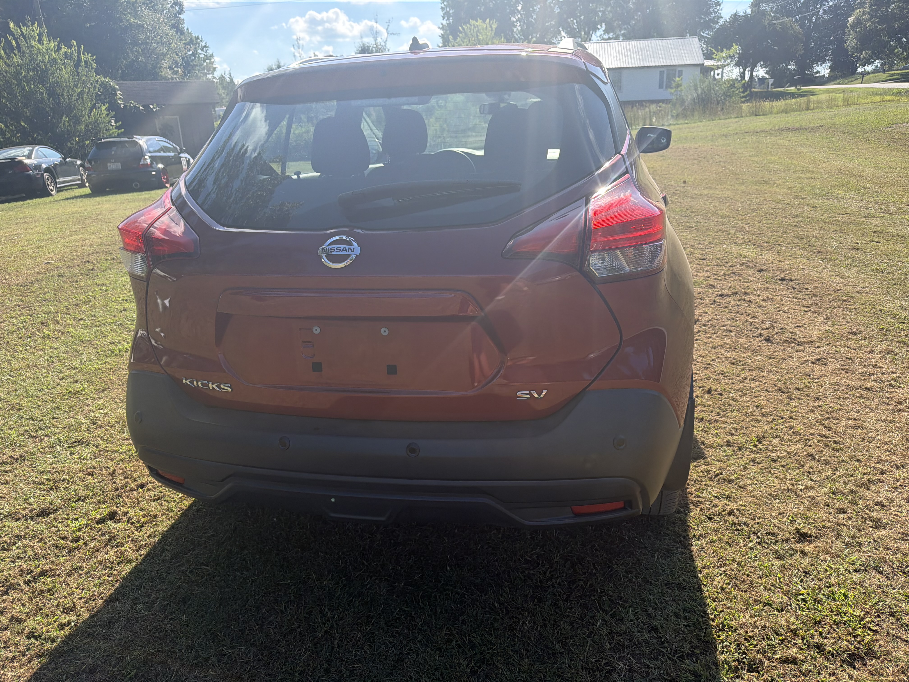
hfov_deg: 71.6
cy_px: 341
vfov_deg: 56.8
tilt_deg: -22.7
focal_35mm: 24
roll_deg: +3.3
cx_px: 454
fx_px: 630
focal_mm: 6.76
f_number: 1.78
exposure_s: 1/3021
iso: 100
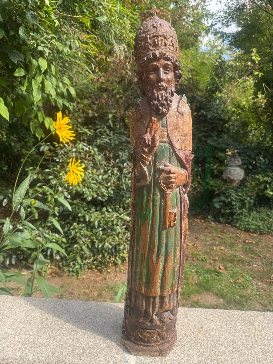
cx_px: 136
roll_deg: -0.5
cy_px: 182
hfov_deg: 56.8
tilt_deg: -14.3
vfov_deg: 71.6
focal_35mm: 24
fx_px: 252
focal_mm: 6.76
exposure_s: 1/503
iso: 80
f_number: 1.78
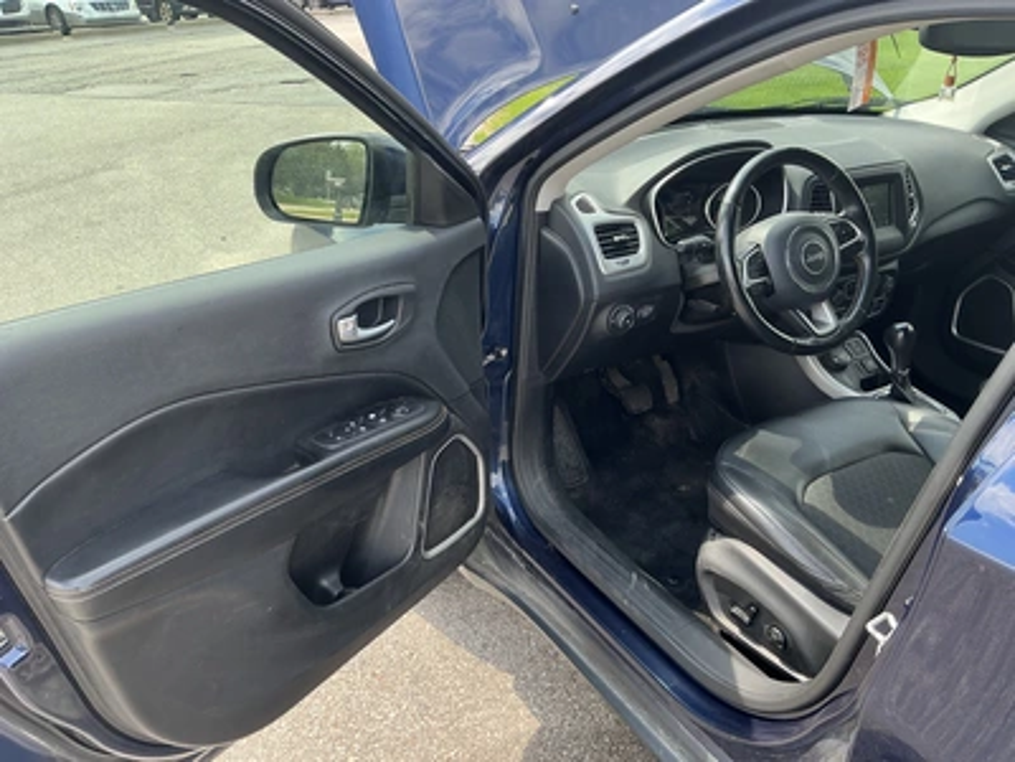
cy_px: 381
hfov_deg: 63.4
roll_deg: +0.1
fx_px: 821
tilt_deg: -25.4
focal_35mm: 28
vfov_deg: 49.7
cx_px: 508
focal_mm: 3
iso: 25
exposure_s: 1/198
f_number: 1.8
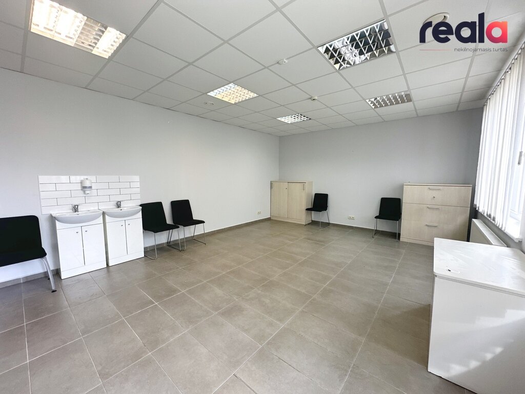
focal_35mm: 14
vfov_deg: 85.7
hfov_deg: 102.1
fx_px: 212
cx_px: 262
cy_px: 197
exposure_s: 1/100
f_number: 2.2
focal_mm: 2.22
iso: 125
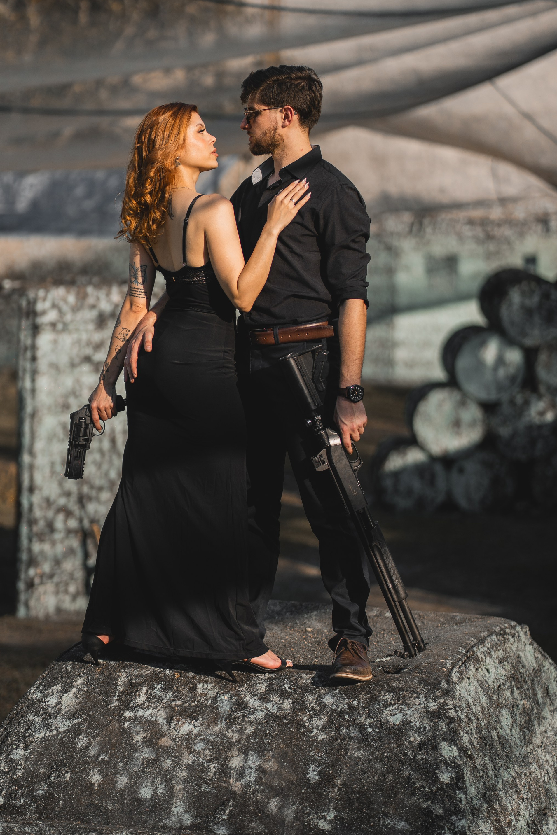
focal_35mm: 114
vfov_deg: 17.9
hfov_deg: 12.0
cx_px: 203
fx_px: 2645
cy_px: 370
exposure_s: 1/2000
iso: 100
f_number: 1.8
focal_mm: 85
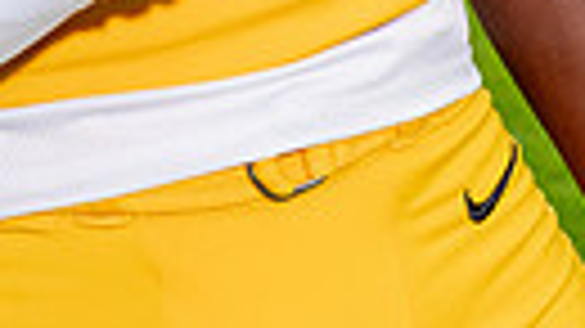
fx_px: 3923
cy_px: -674
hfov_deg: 8.5
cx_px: -63
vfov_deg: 4.6
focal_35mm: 253
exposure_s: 1/250
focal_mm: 70
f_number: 8
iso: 100
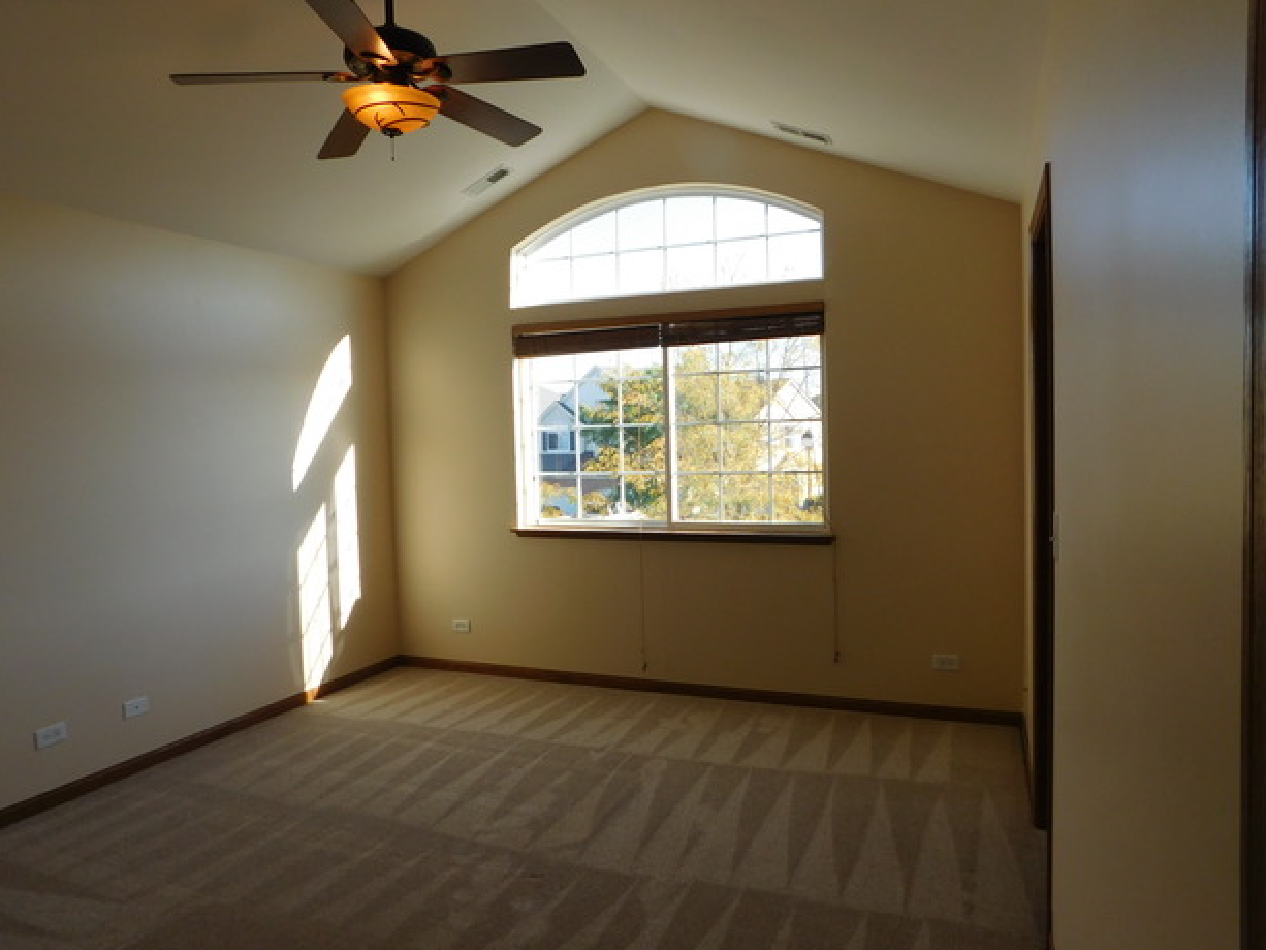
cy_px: 469
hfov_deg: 71.6
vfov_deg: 56.8
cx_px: 618
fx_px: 878
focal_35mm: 24
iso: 125
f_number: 3
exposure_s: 1/320
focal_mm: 4
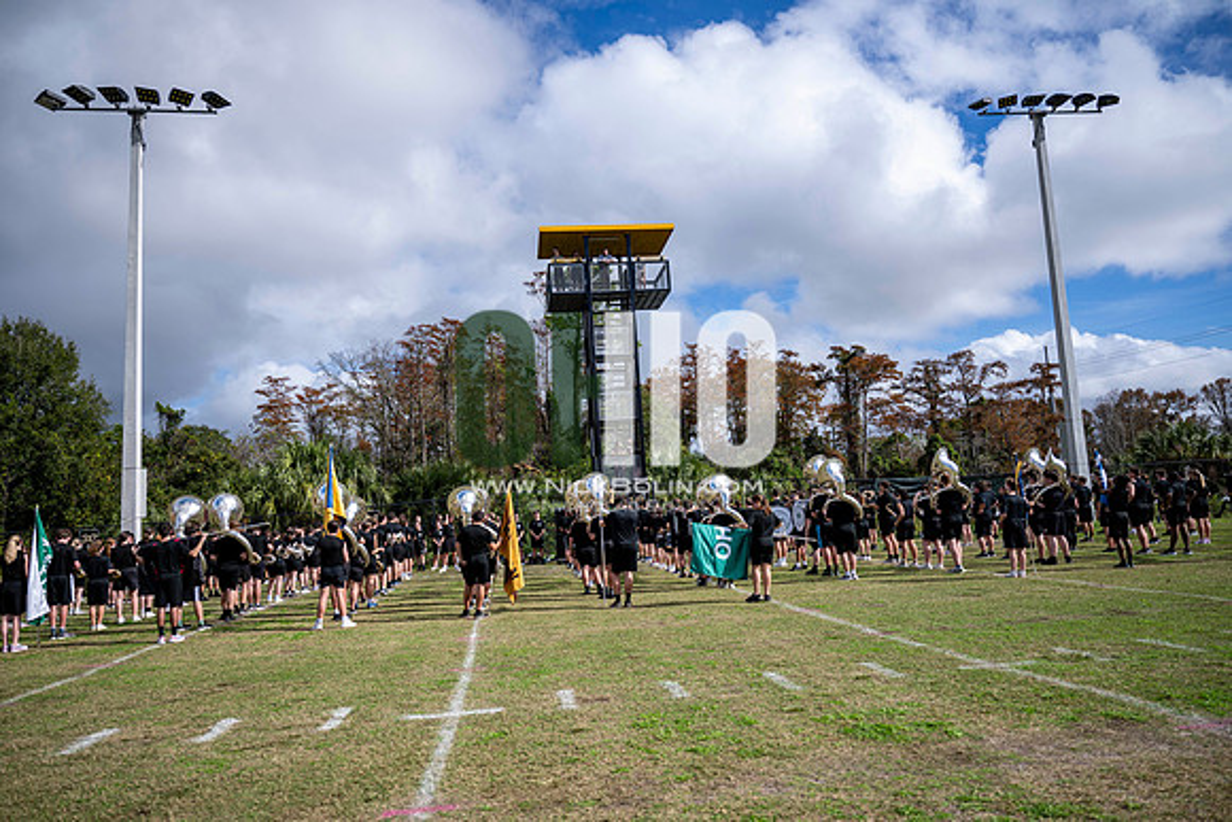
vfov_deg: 53.2
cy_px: 411
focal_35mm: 24
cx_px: 616
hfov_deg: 73.7
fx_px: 821
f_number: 2.8
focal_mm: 24
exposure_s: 1/1250
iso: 64
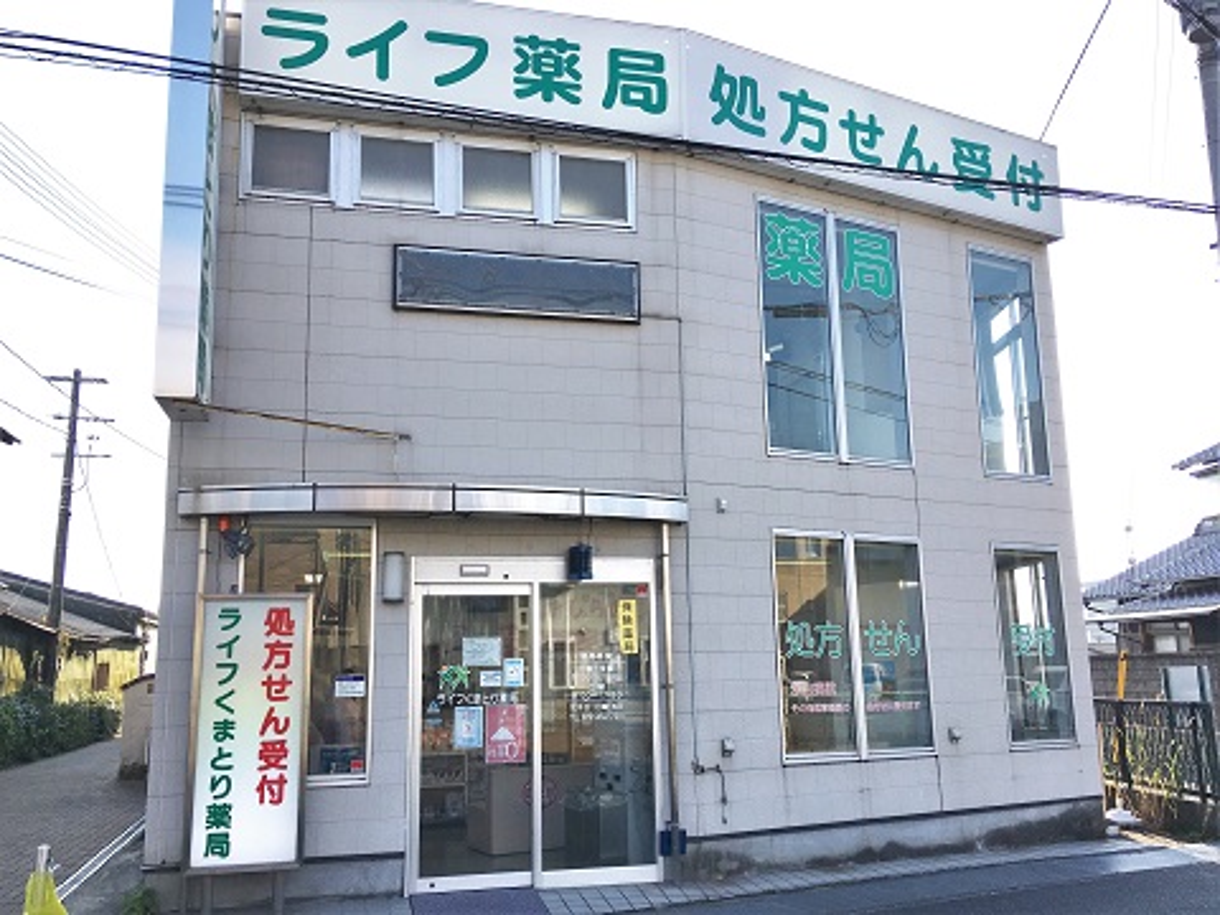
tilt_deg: +10.2
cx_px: 610
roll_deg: +1.3
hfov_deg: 61.7
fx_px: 1022
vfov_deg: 48.2
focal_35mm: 29
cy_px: 458
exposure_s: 1/962
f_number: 2.2
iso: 25
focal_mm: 4.15
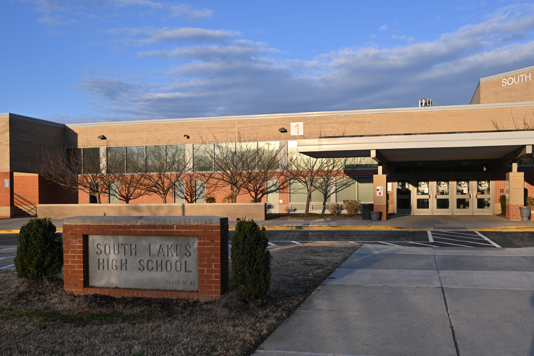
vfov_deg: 43.6
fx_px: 445
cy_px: 178
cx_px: 267
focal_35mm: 30
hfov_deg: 61.9
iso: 64
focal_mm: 30
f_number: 8
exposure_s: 1/160
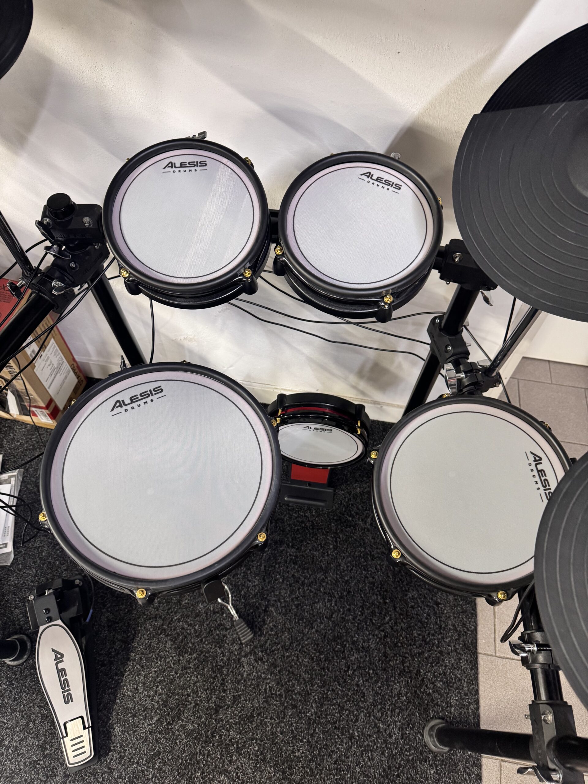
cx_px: 294
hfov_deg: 56.8
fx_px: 544
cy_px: 392
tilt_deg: -54.5
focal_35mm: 24
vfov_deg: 71.6
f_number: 1.78
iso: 400
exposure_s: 1/50
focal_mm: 6.76
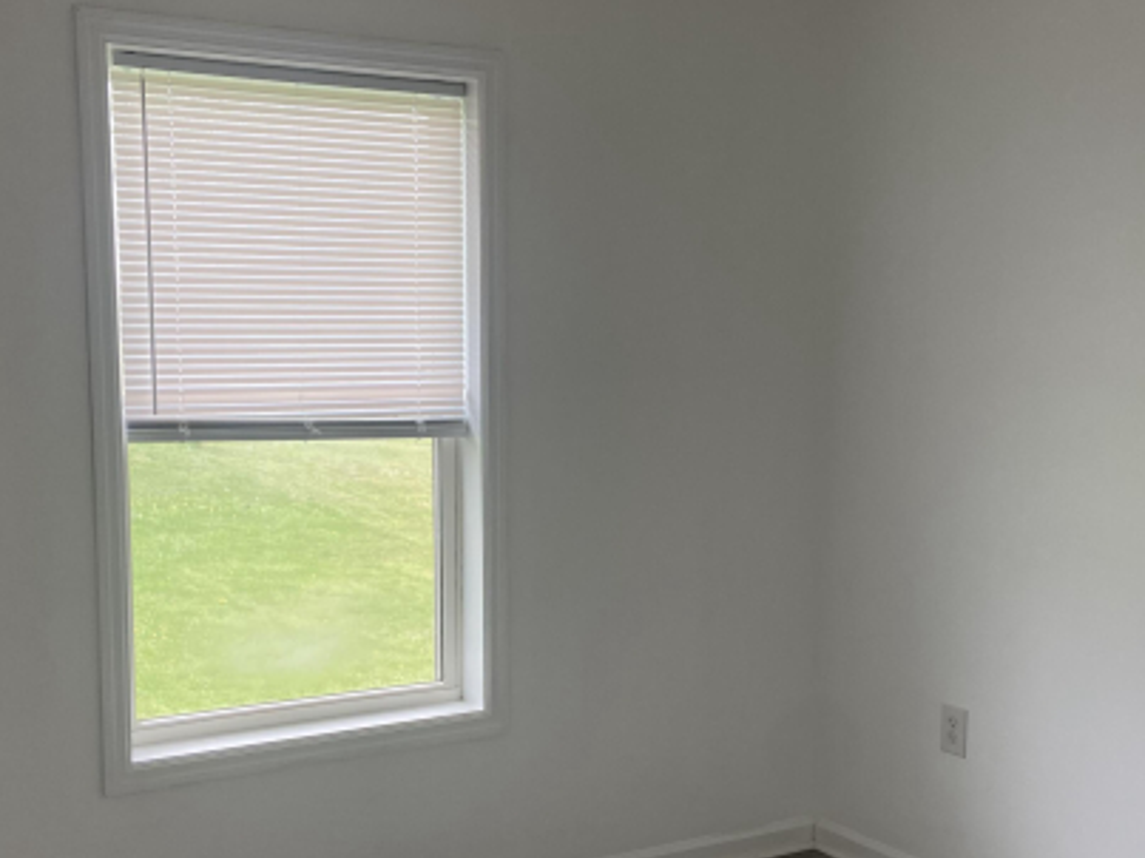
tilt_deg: -8.3
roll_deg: +0.7
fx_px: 1422
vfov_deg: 33.5
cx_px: 487
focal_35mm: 43
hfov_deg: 43.7
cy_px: 480
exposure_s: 1/121
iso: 50
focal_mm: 4.25
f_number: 1.8
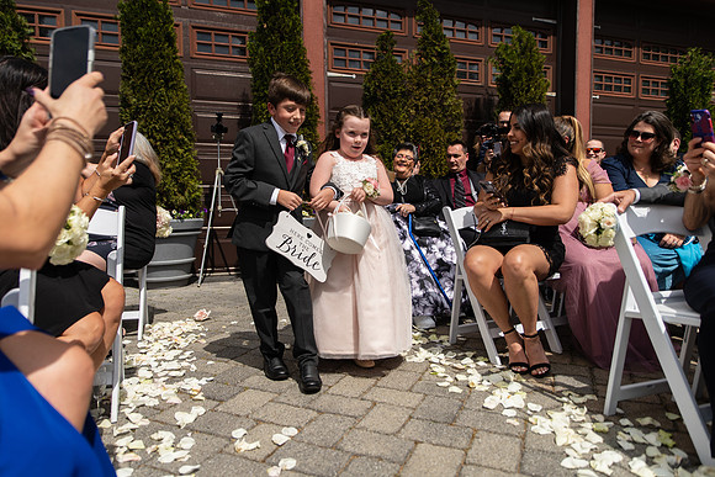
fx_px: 477
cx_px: 358
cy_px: 238
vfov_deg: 53.2
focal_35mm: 24
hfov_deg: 73.7
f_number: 2.8
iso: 125
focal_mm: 24
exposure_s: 1/4000
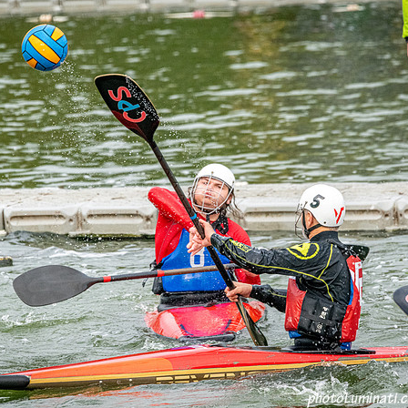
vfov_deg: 3.5
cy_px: 218
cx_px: 214
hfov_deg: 3.5
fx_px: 6641
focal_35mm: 498
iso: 3200
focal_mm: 360
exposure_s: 1/2000
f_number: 8
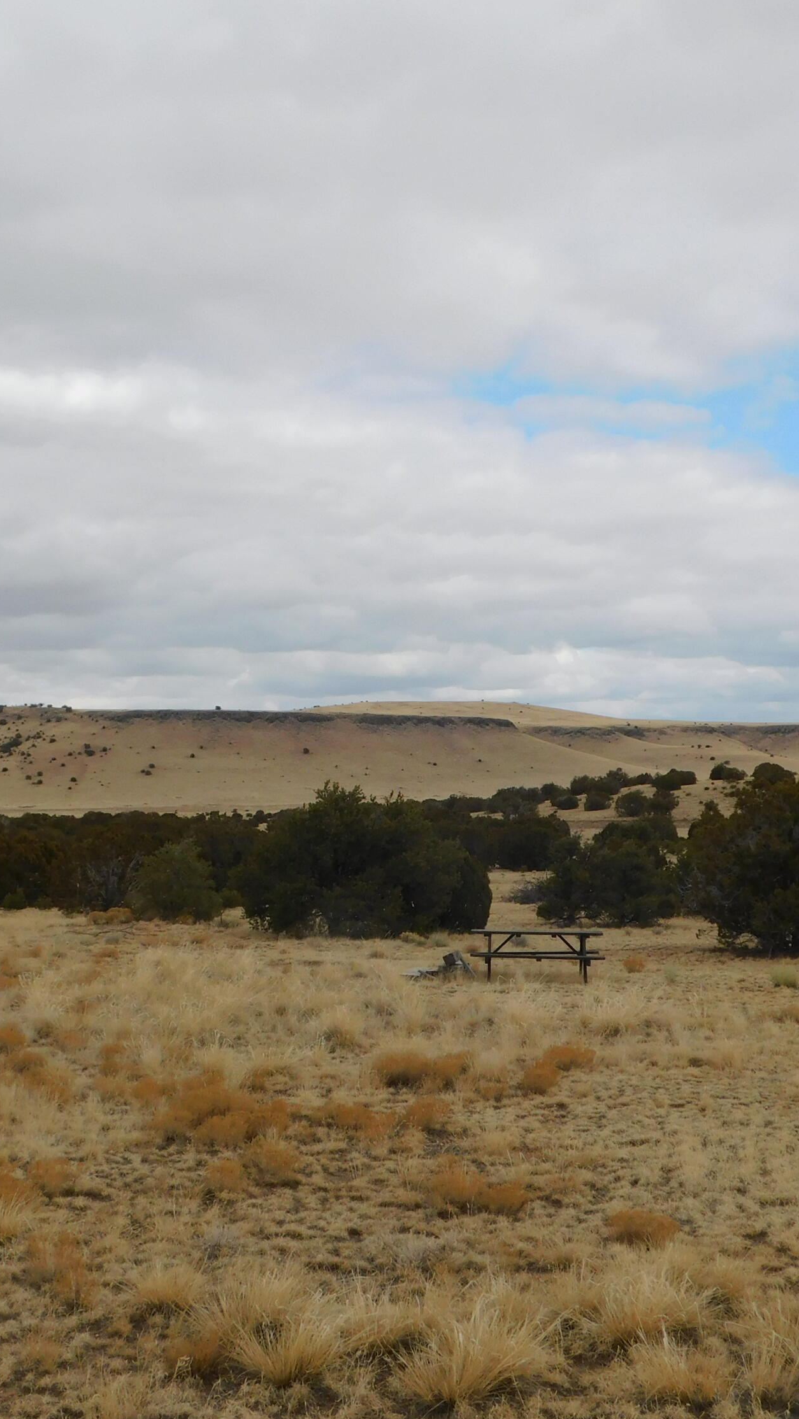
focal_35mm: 44
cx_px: 358
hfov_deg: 27.1
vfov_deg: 46.4
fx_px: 1656
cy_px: 715
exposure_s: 1/1250
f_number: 3.2
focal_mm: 5.3
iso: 125
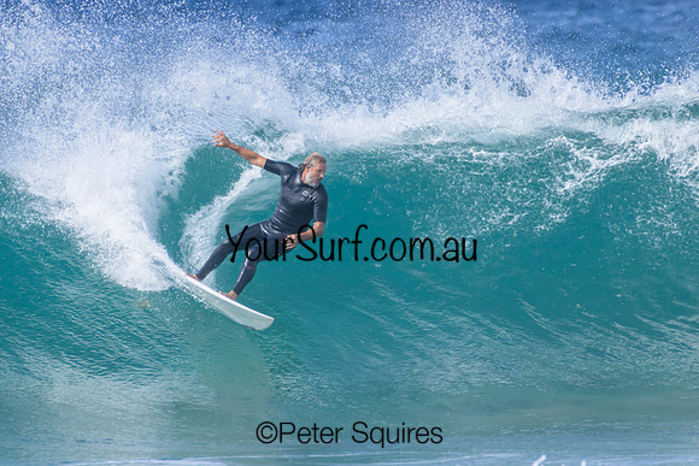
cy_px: 233
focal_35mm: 1000
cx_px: 350
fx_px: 19420
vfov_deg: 1.4
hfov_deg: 2.1
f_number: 11
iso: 1250
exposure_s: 1/2000
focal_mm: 1000
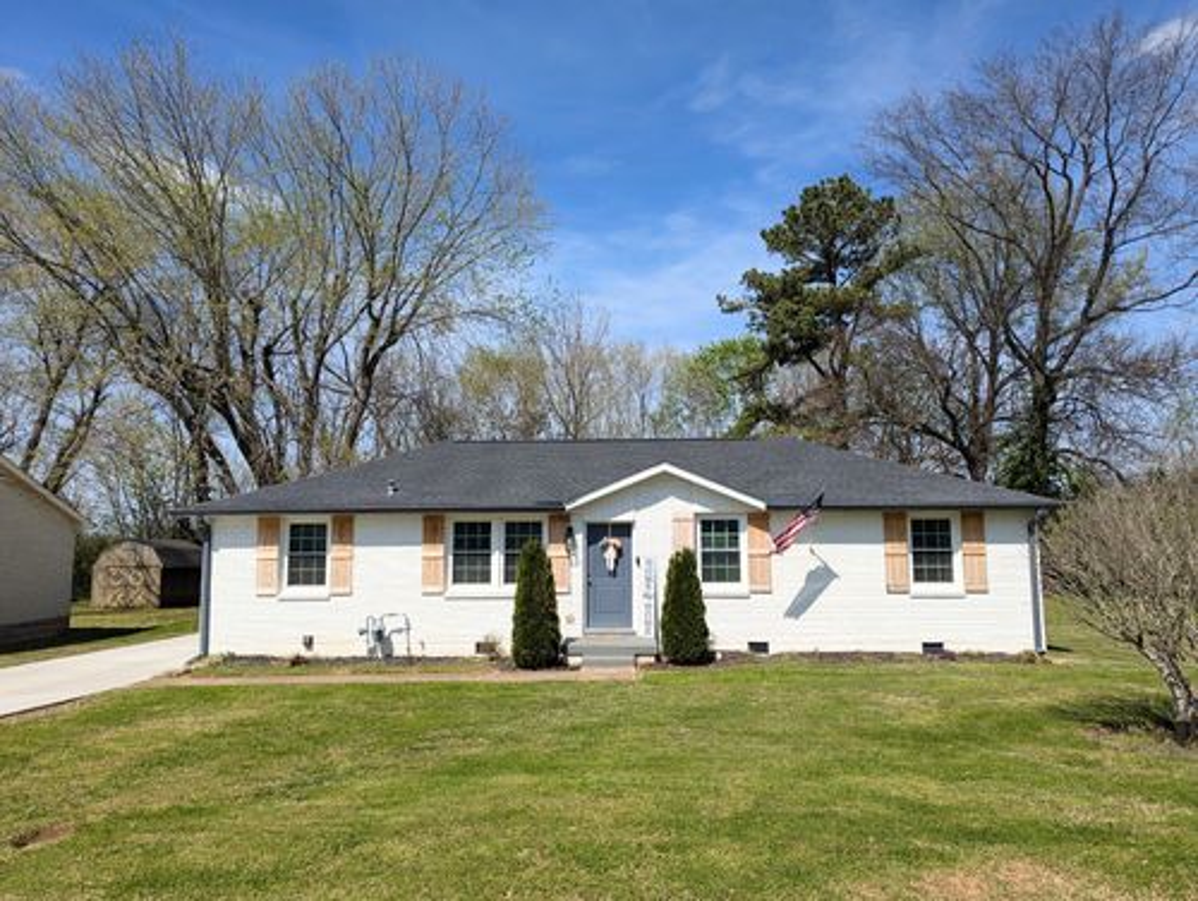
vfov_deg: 56.9
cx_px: 599
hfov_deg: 71.5
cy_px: 450
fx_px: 831
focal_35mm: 24
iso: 44
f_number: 1.85
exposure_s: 1/3145
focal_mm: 6.81
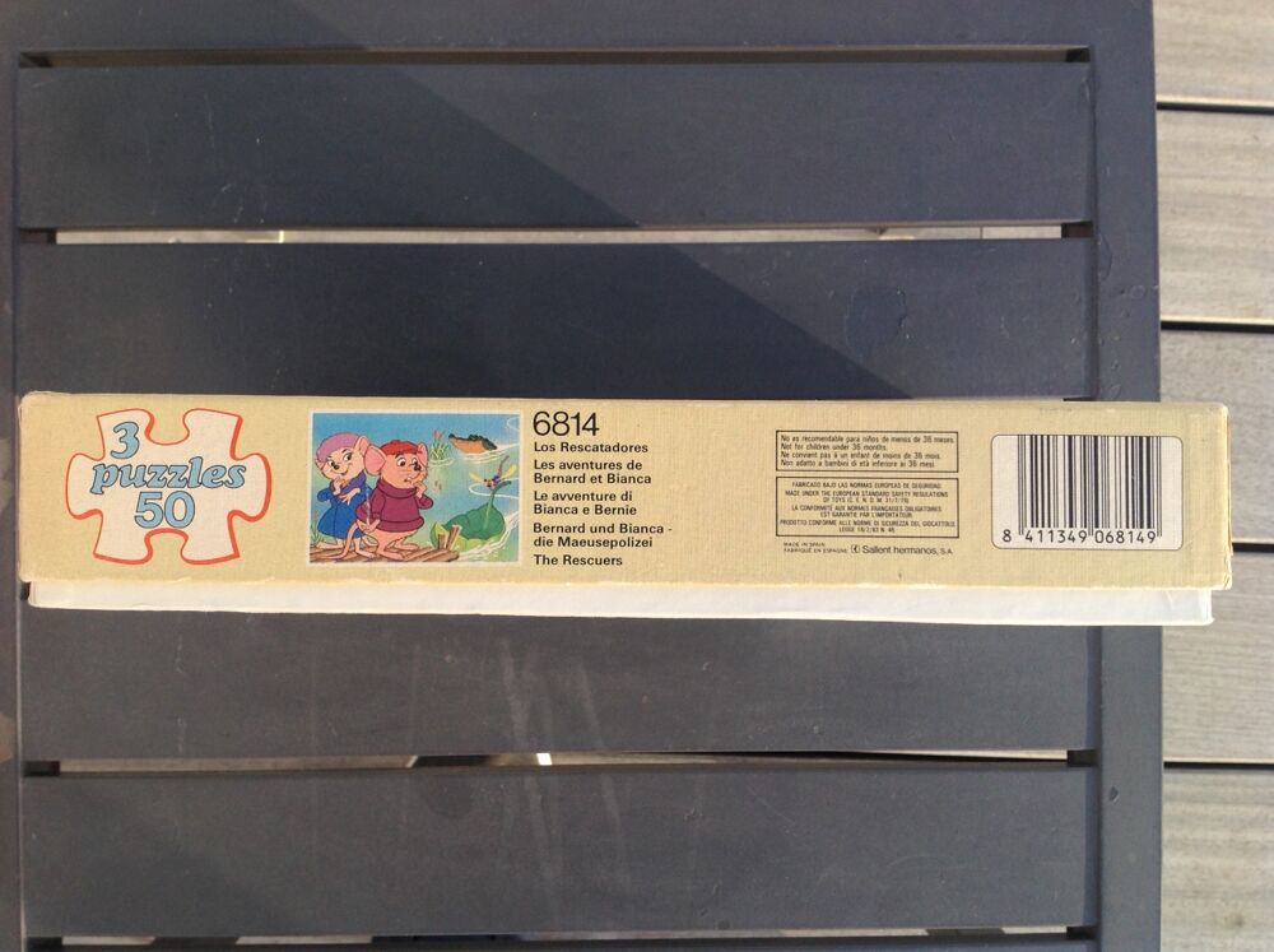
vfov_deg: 40.6
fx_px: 1286
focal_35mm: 35
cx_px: 637
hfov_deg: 52.7
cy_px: 476
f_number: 2.4
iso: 50
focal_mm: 4.28
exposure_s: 1/432
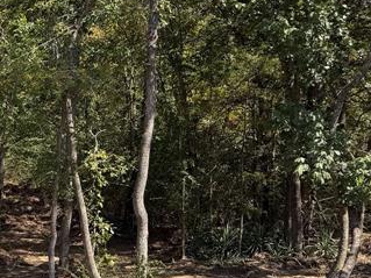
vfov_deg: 18.9
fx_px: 825
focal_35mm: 77
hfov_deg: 21.3
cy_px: 228
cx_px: -186
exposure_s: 1/1949
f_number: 1.78
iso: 80
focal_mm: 6.76
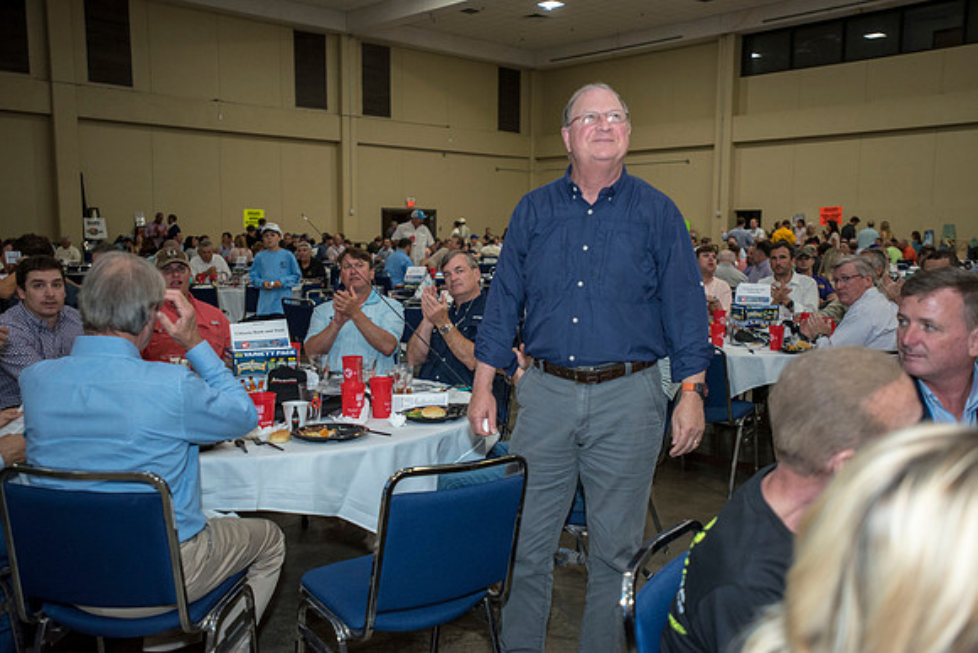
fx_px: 951
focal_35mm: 35
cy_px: 326
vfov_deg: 37.9
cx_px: 489
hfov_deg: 54.4
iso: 1250
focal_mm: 35
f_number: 2.8
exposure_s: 1/250
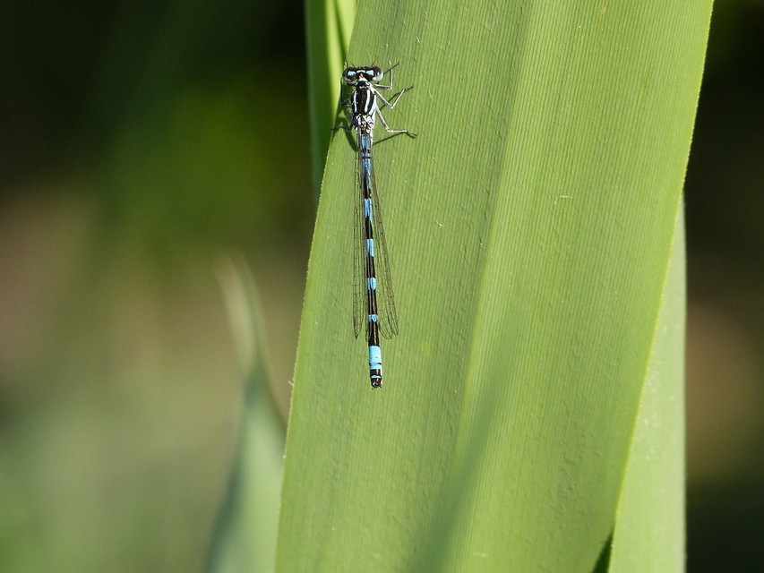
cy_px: 286
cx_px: 382
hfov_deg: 2.7
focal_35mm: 729
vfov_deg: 2.0
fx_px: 16092
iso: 200
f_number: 5.2
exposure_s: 1/250
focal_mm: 108
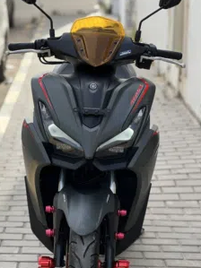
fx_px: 798
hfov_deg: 14.4
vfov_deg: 19.0
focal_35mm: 103
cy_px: 174
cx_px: 98
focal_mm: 9
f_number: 2.8
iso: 20
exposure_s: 1/145
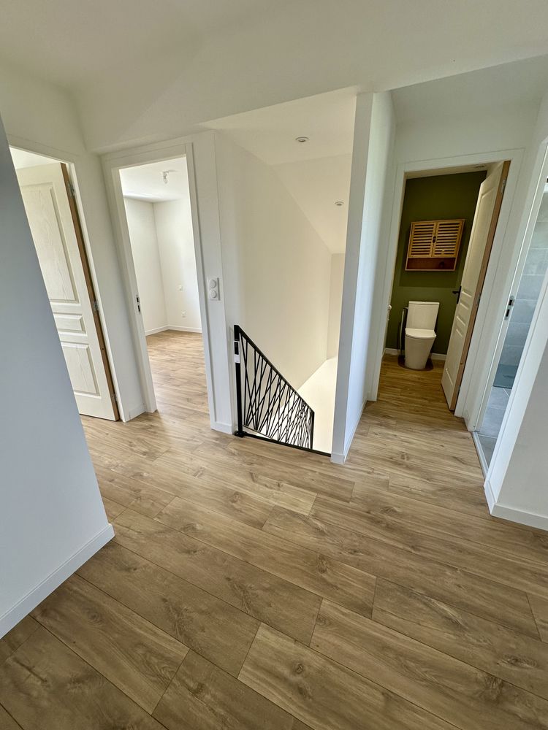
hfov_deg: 85.7
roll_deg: -0.9
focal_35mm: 14
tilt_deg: -18.2
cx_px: 274
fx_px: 296
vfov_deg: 102.1
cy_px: 365
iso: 64
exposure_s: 1/99
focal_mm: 2.22
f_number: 2.2
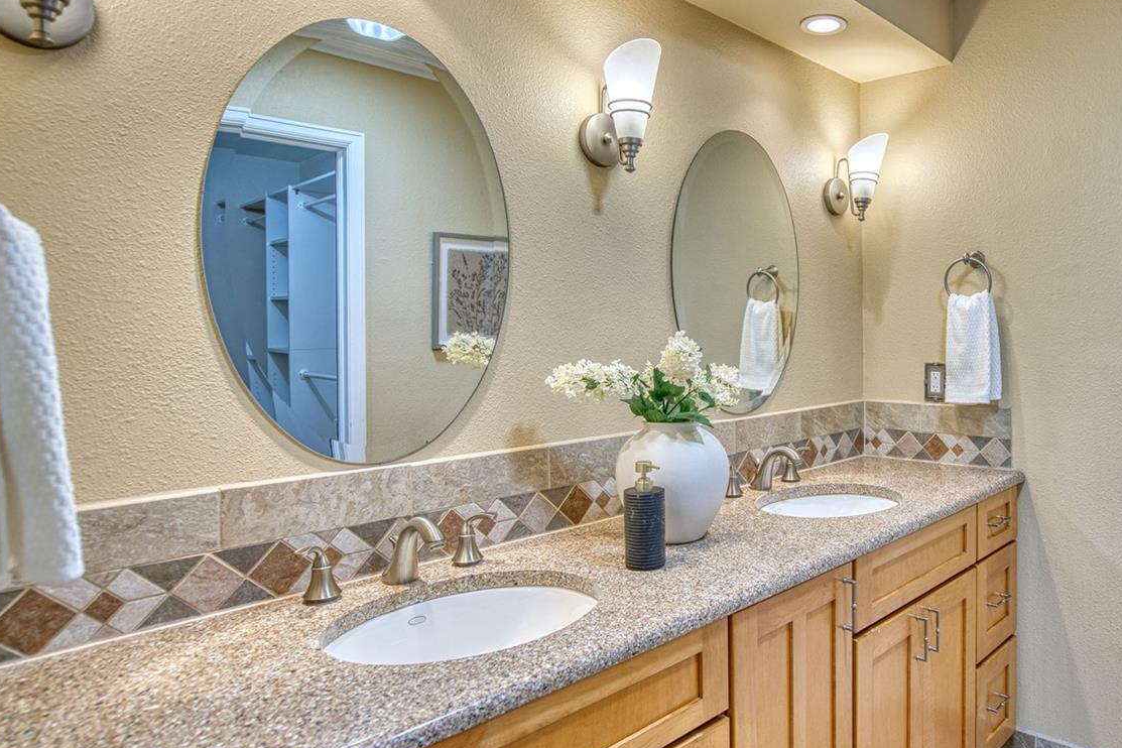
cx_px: 762
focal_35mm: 23
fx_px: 717
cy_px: 344
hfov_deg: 73.4
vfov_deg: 55.0
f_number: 4
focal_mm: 16
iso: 500
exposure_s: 1/50
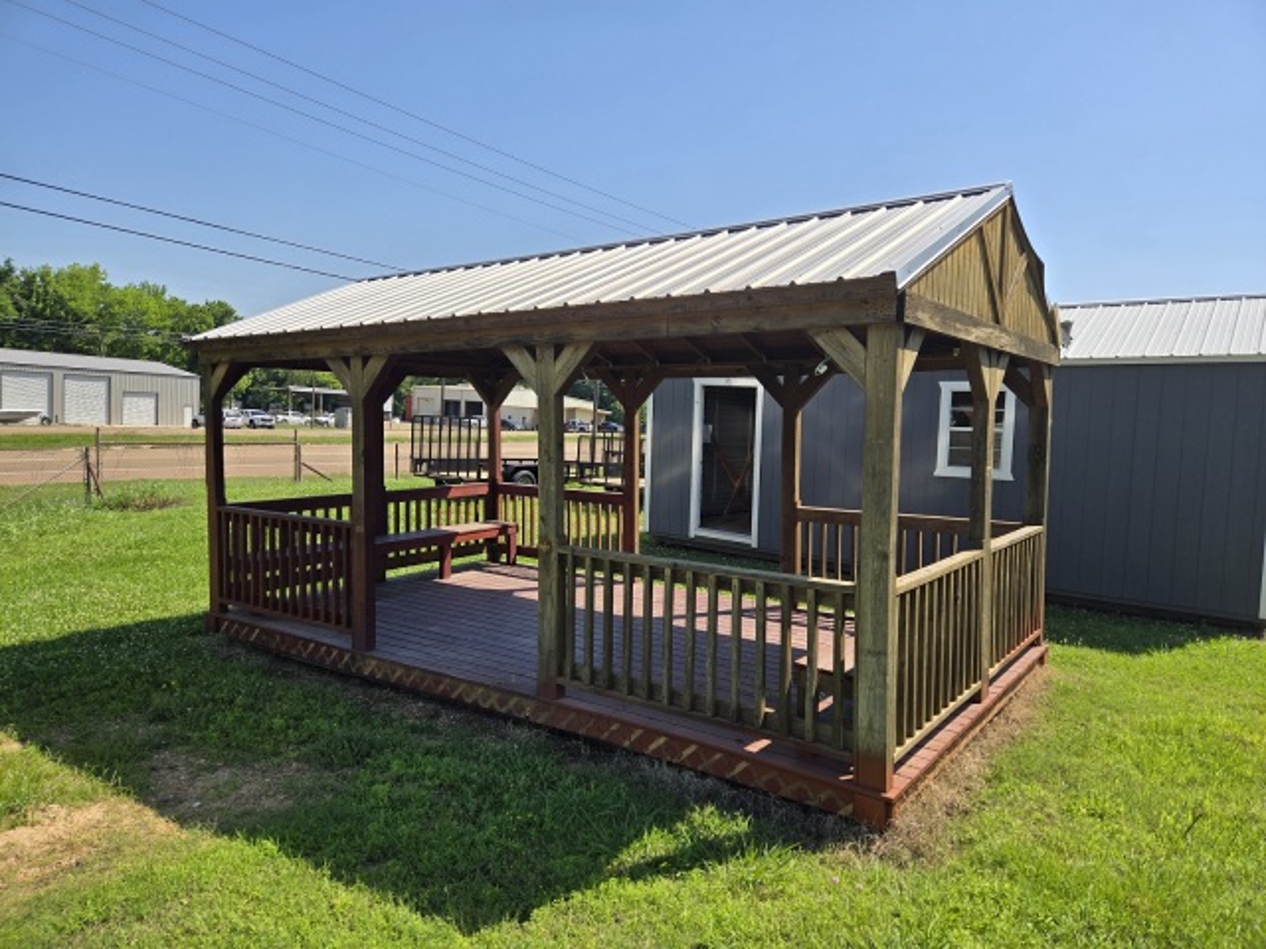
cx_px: 633
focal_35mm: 23
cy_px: 474
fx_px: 841
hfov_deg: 73.9
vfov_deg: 58.9
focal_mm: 5.4
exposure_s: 1/2032
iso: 25
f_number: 1.8
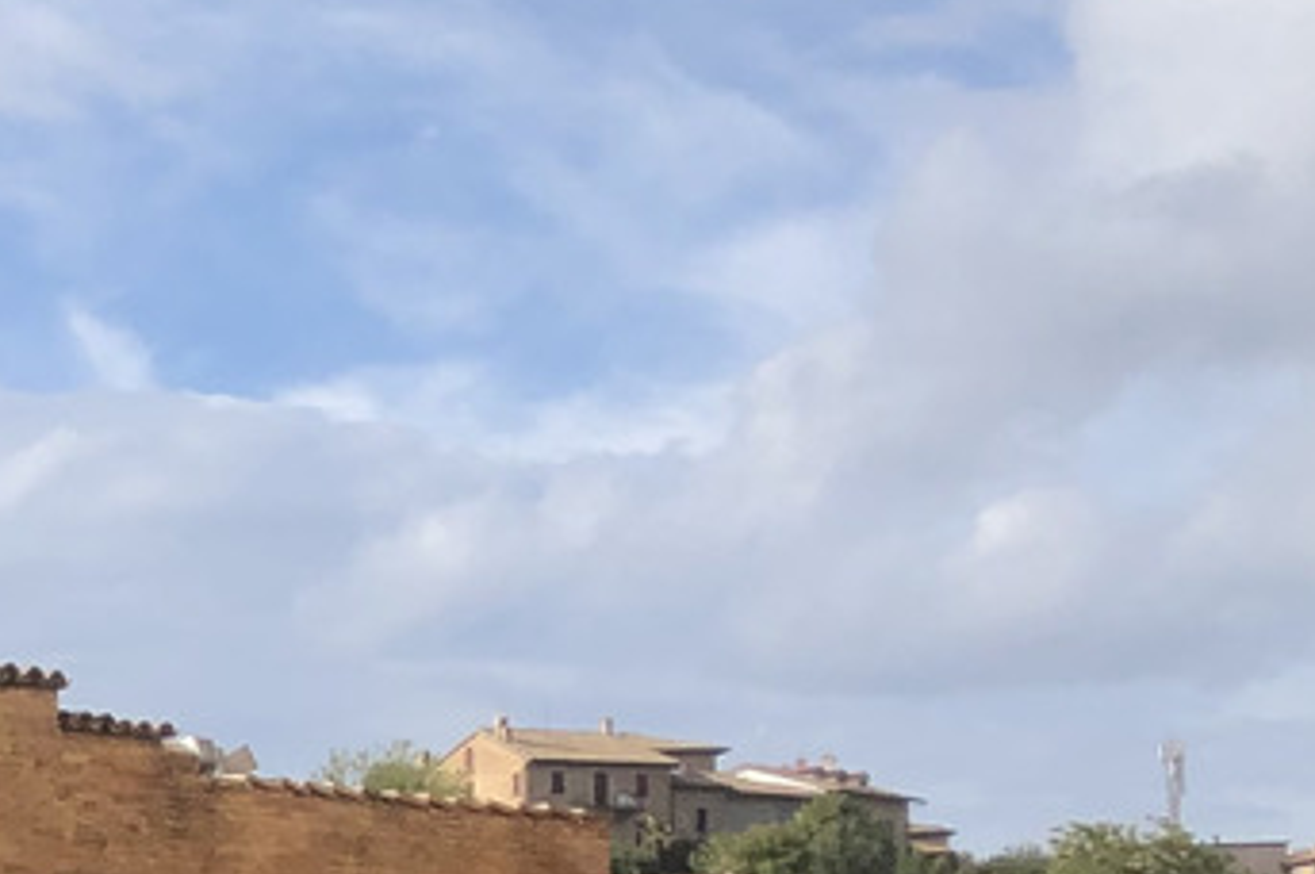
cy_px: 1598
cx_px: -1549
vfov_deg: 9.5
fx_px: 4963
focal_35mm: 136
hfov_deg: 12.7
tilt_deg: -1.9
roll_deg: +1.8
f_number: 1.8
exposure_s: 1/1779
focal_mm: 4
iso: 20
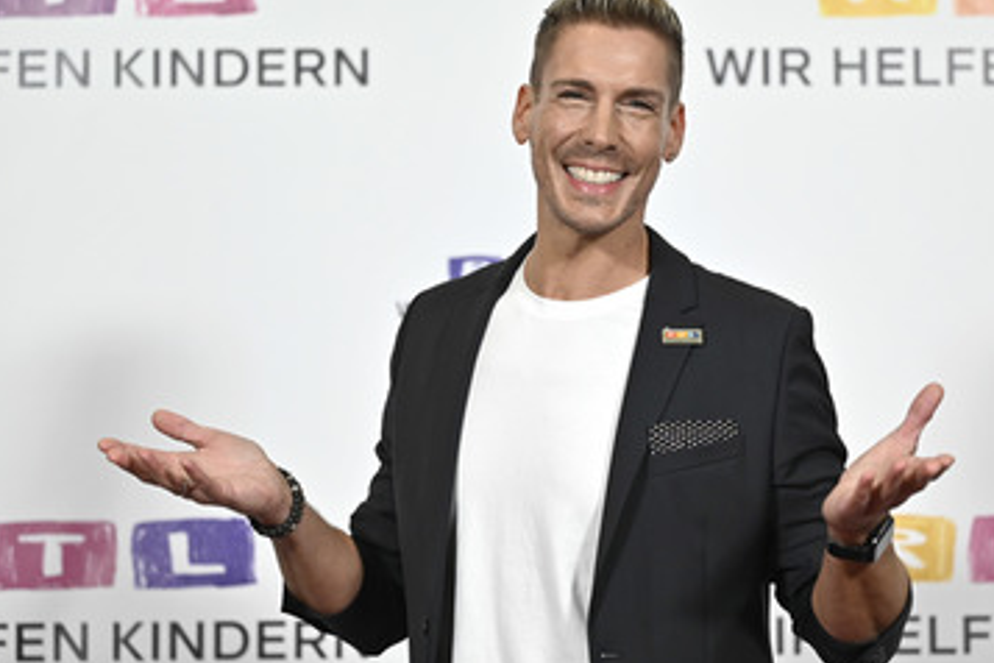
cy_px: 362
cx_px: 614
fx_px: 3589
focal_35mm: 130
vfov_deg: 10.5
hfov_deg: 15.8
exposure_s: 1/640
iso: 800
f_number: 2.8
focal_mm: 103
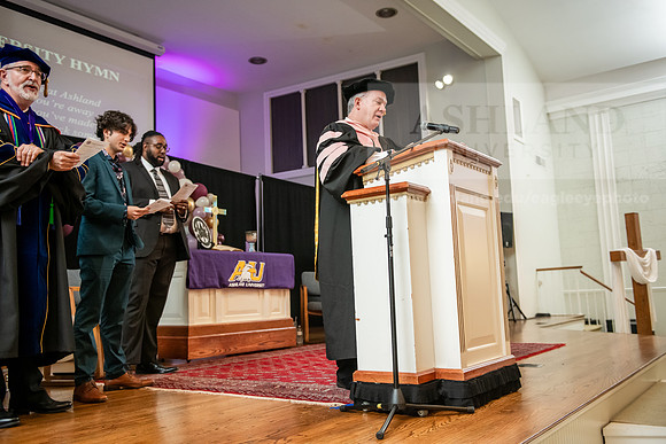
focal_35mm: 32
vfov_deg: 41.1
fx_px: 592
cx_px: 333
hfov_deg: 58.7
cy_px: 222
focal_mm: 32
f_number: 3.2
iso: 3200
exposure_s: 1/200
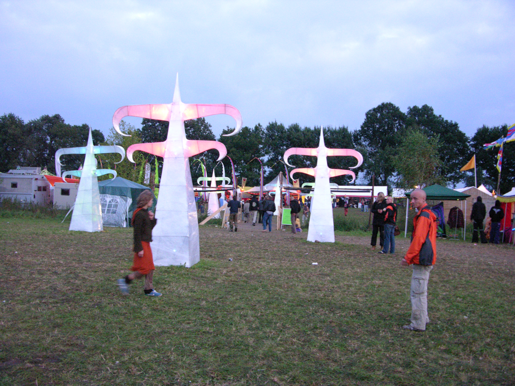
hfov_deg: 52.6
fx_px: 521
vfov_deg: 40.7
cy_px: 193
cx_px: 258
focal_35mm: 35
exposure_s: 1/25.3
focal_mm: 8.9
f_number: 2.8
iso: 400
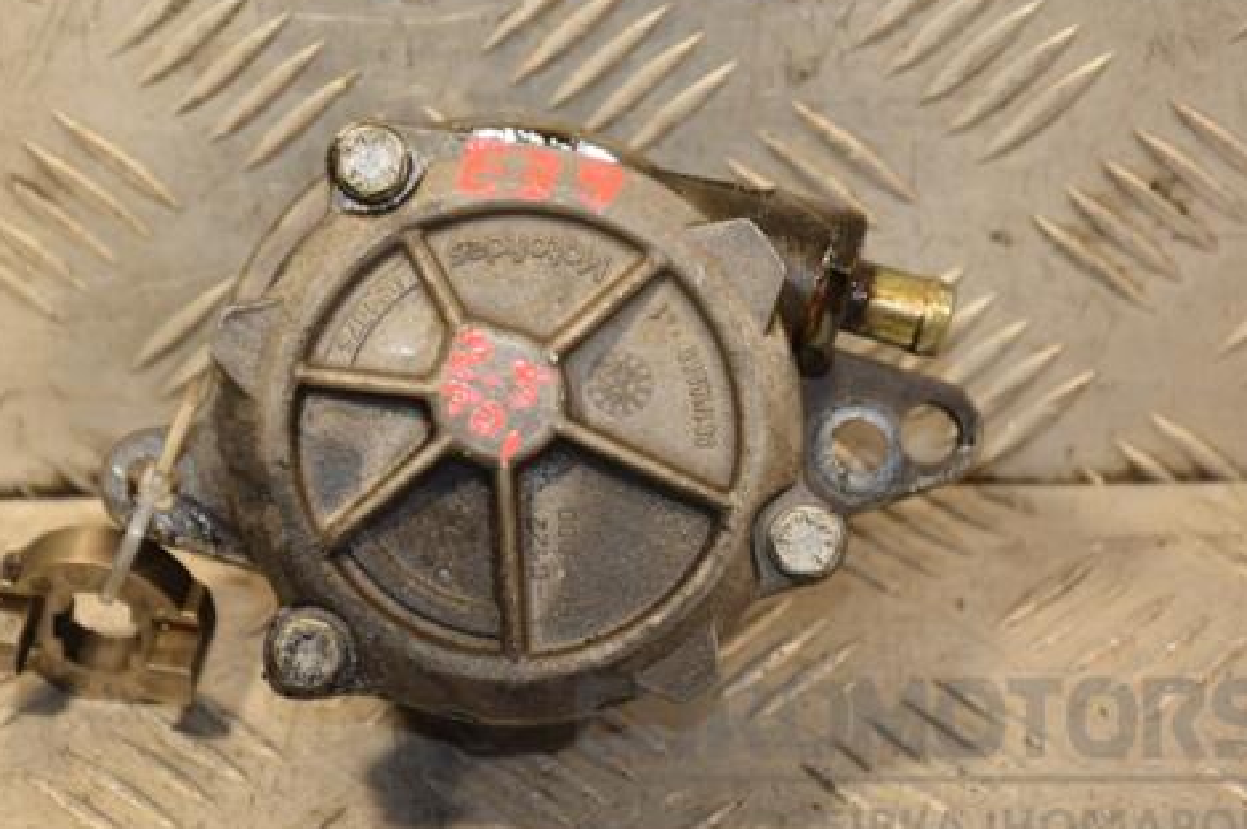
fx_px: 6979
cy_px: 364
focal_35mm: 202
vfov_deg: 6.8
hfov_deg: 10.2
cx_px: 526
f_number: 5.6
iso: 800
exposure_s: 1/100
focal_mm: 105
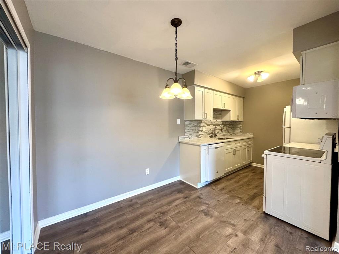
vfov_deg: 85.7
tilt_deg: -2.3
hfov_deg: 102.1
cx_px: 170
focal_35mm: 14
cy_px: 127
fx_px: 137
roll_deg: +0.3
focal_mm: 2.22
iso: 200
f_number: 2.2
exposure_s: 1/60
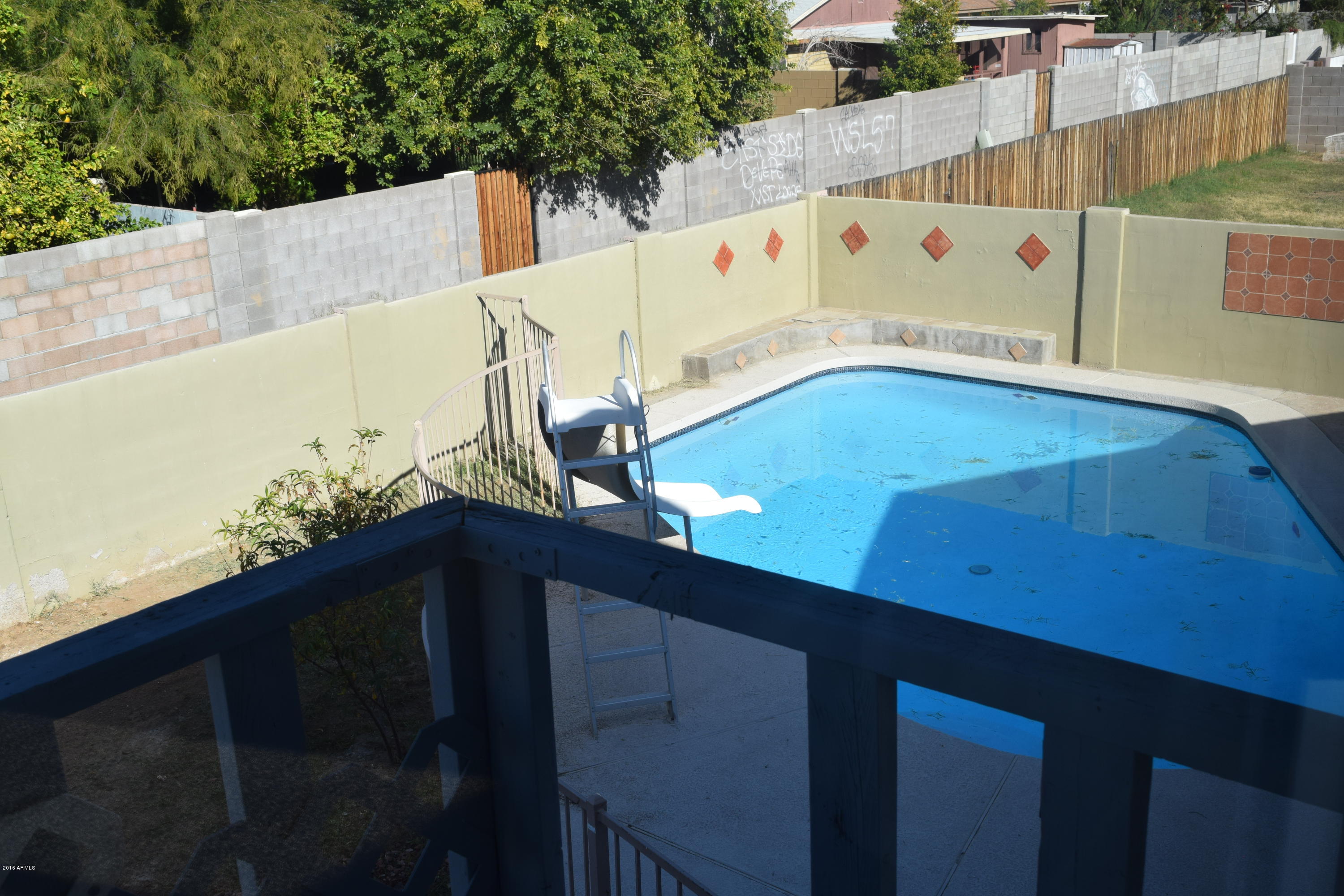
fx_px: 1456
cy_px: 448
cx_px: 672
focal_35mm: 39
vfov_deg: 34.2
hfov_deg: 49.6
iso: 200
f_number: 10
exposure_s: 1/400
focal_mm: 26
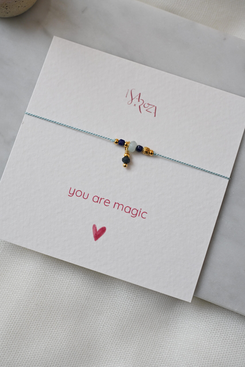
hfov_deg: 25.8
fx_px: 536
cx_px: 122
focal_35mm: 52
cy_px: 184
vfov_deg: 37.8
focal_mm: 35
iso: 400
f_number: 5.6
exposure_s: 1/125
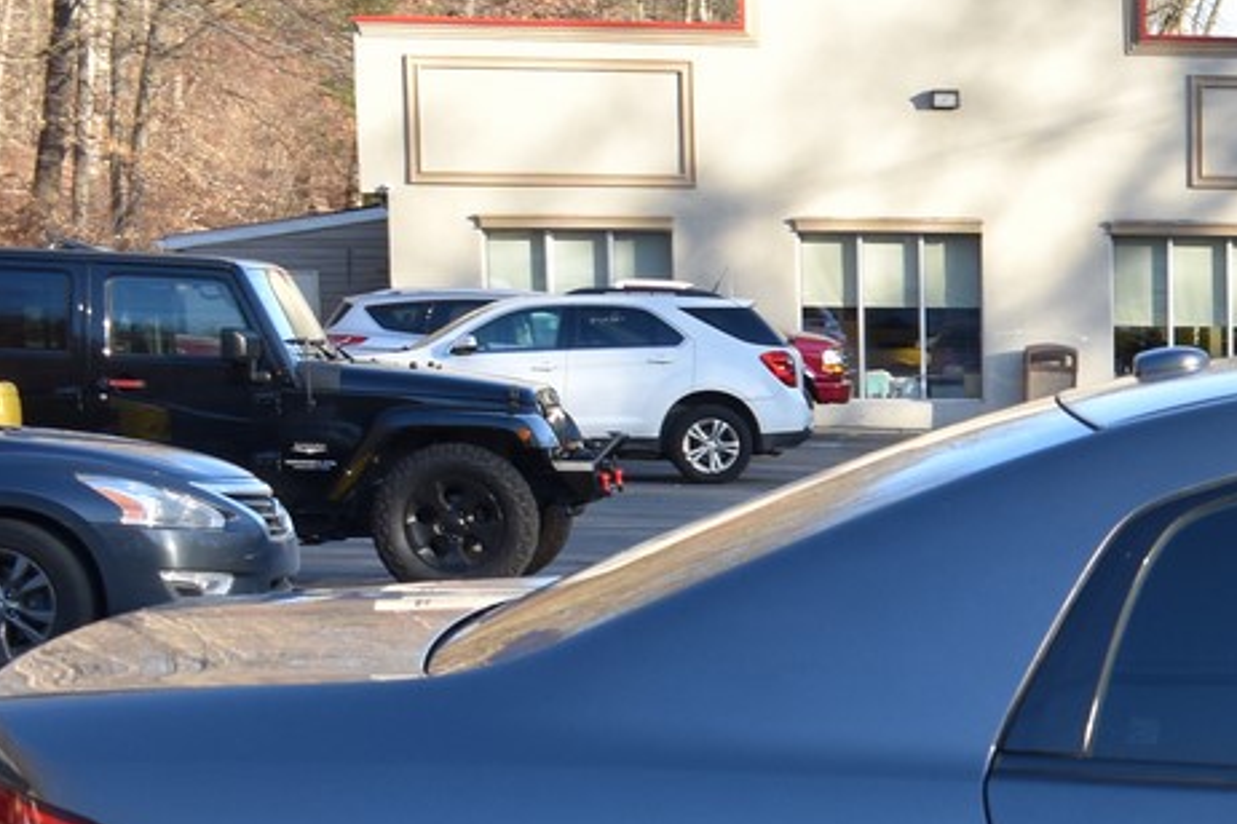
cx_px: 1821
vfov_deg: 12.9
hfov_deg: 17.7
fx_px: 3573
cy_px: 903
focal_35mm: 104
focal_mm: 20
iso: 250
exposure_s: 1/250
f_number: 5.6
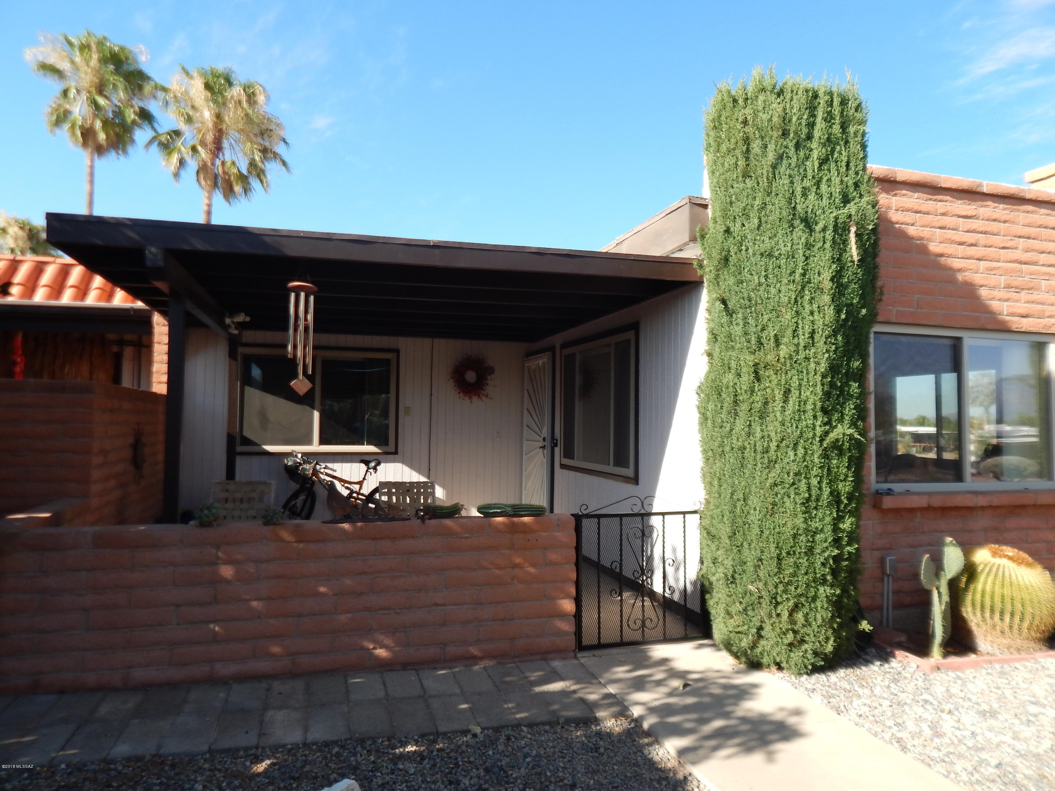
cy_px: 396
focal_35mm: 23
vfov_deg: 58.9
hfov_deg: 73.9
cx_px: 528
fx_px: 701
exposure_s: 1/640
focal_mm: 4
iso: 125
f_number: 3
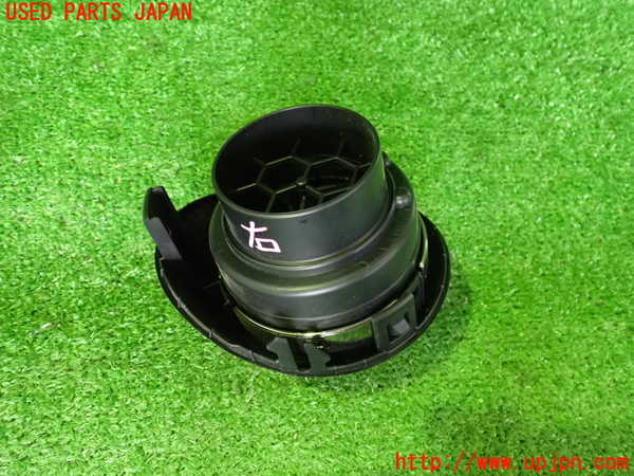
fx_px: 549
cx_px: 317
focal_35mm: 30
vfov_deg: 46.8
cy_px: 238
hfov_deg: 60.0
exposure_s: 1/40
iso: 1600
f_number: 2.3
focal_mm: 5.4
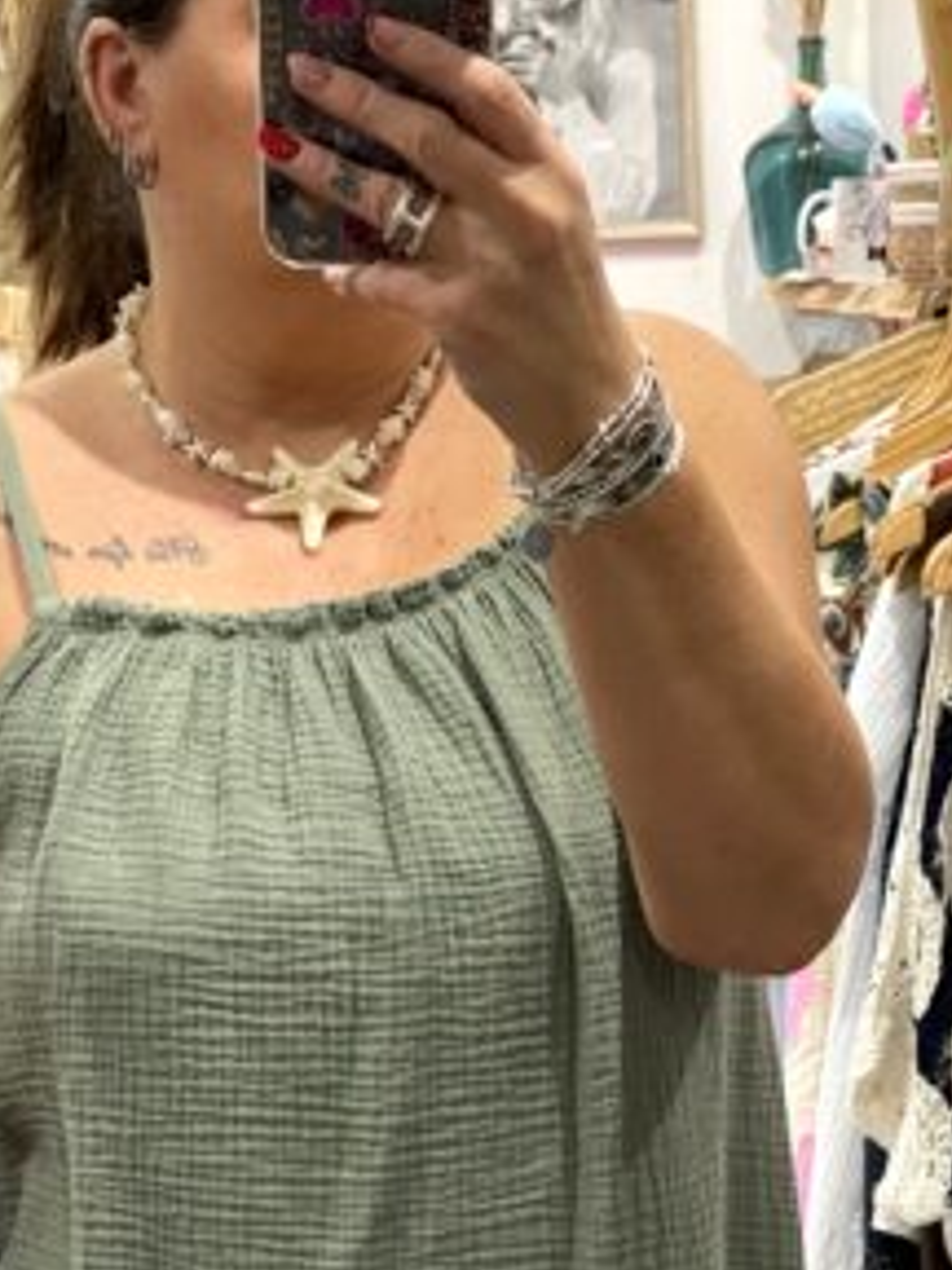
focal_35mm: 89
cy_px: 860
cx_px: 366
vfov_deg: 21.9
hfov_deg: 16.6
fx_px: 3264
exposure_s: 1/50
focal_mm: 7.5
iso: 250
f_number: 2.2
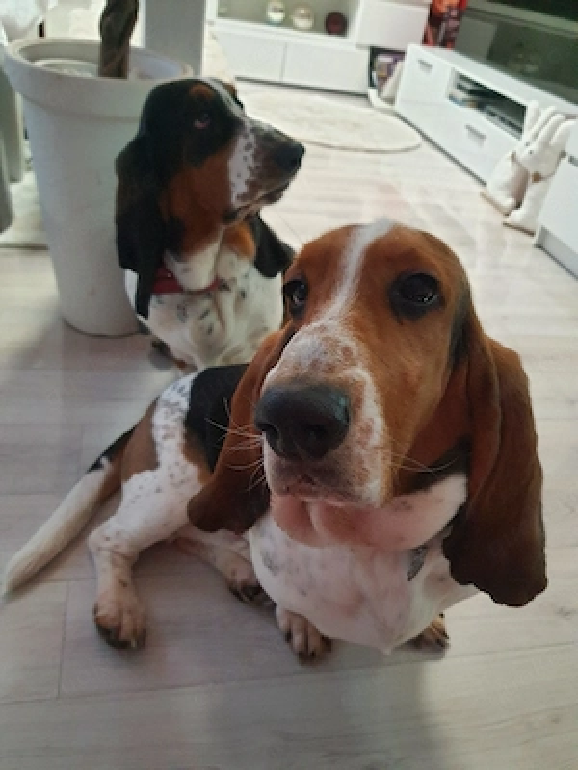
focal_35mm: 26
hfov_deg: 53.1
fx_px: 579
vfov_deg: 67.3
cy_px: 385
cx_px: 289
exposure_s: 1/100
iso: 500
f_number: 1.7
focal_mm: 4.32
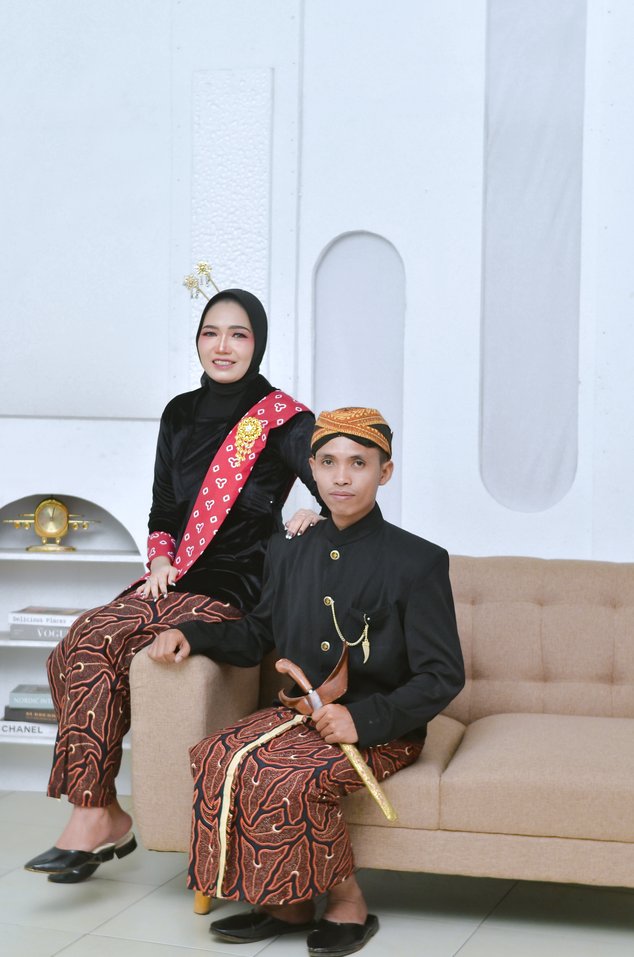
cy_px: 506
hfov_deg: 20.3
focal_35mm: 67
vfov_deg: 30.3
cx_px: 264
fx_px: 1768
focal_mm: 35
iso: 250
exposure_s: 1/160
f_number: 2.8
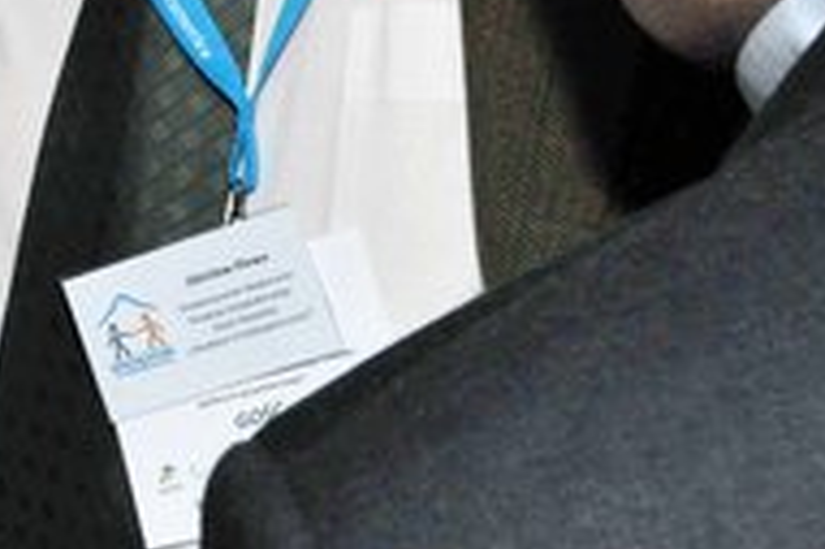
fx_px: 2924
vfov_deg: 10.4
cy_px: -242
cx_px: -484
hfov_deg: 14.7
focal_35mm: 128
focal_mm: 25
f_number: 13
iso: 1250
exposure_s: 1/60
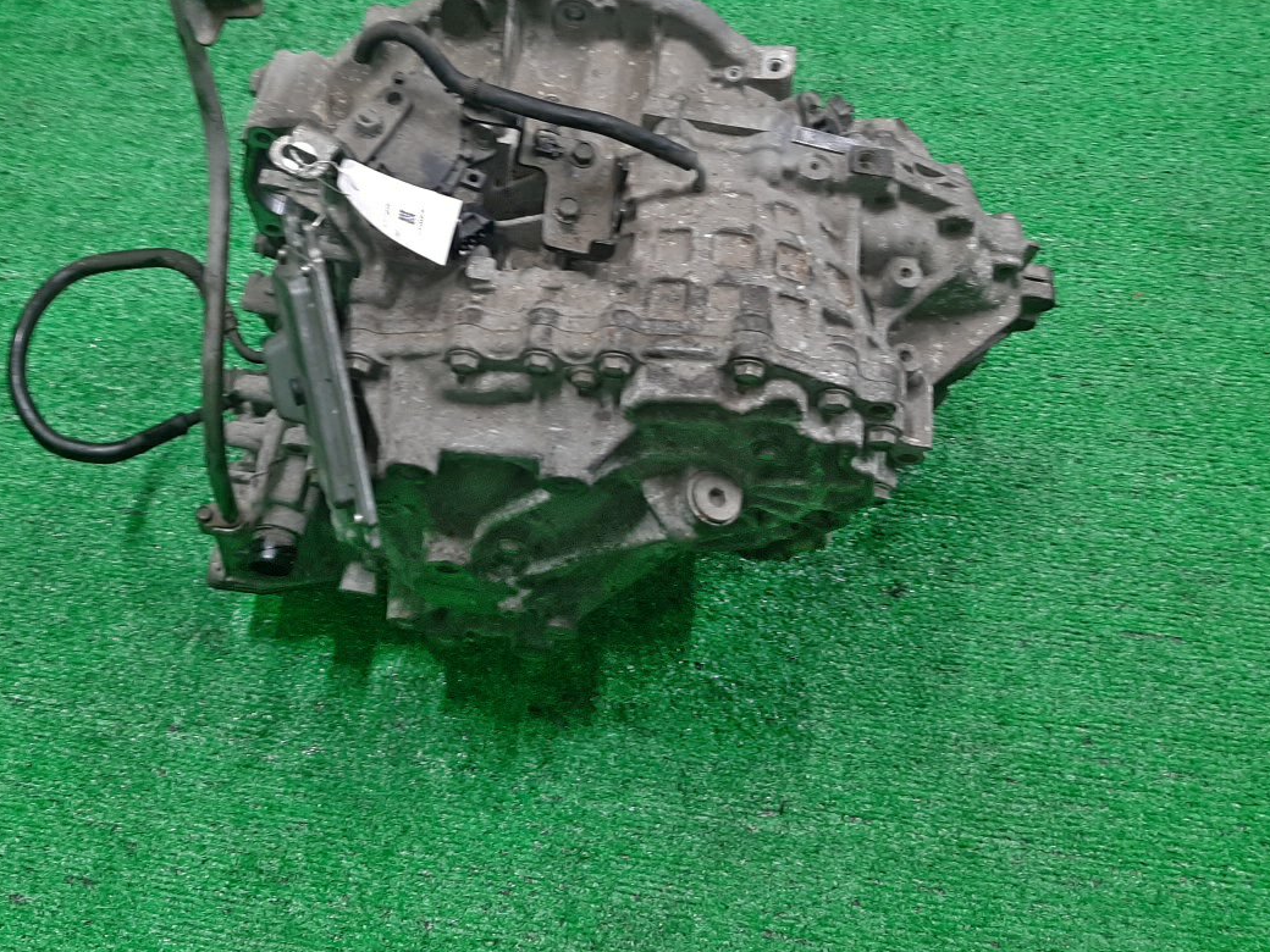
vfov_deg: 39.2
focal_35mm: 36
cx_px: 464
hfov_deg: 50.8
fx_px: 1321
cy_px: 323
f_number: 1.7
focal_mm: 3.93
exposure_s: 1/50
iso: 100
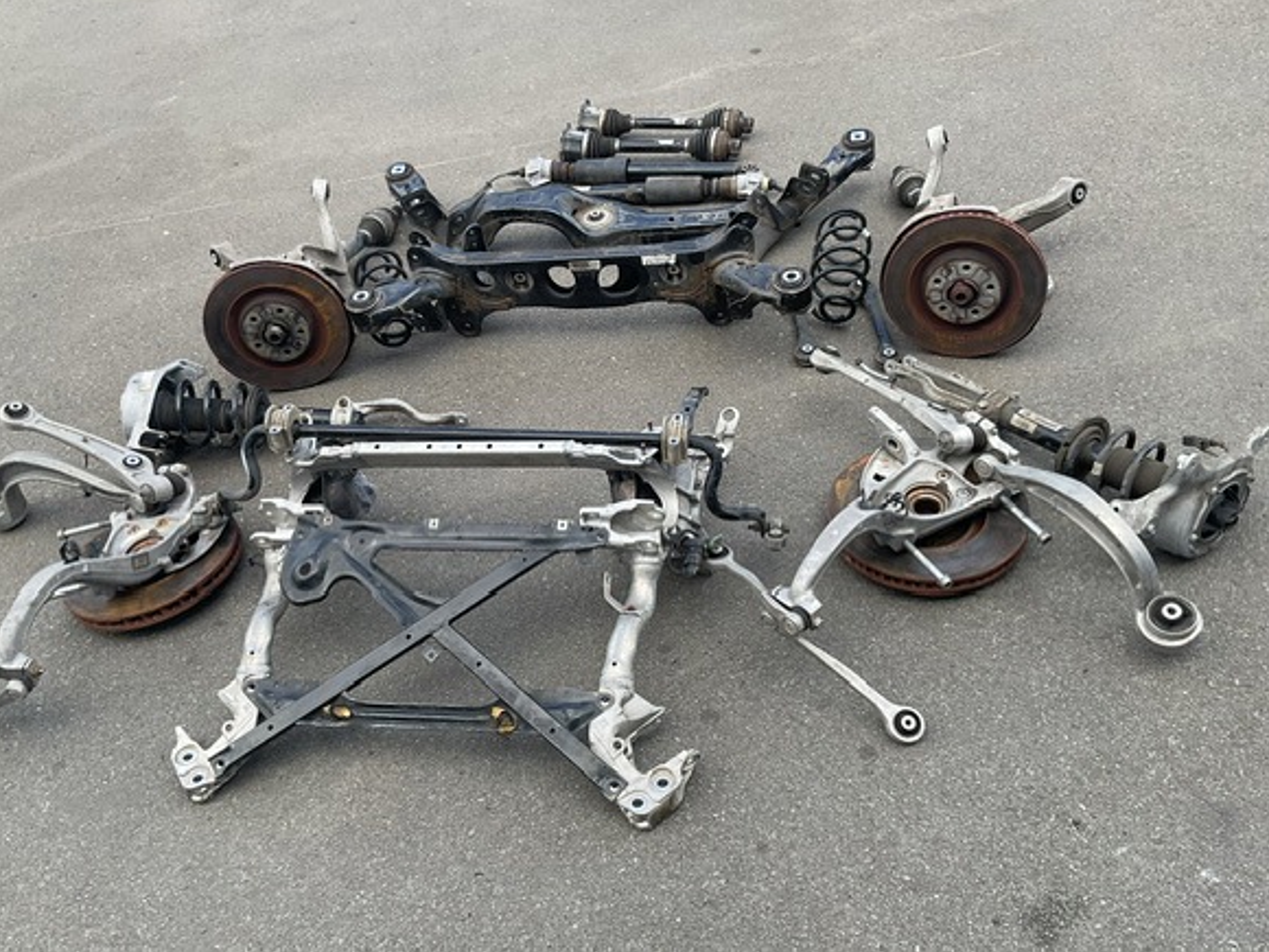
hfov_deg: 56.8
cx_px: 608
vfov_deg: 44.1
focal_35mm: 32
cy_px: 506
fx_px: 1173
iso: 16
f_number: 1.8
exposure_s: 1/310
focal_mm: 3
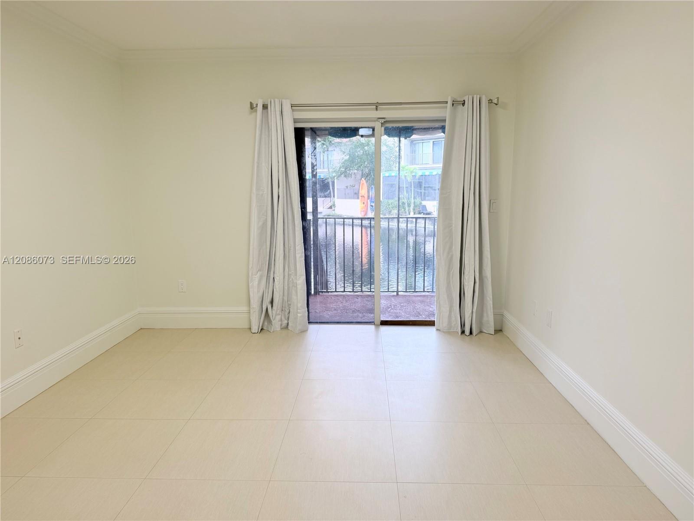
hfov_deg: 71.6
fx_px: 481
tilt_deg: -8.9
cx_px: 347
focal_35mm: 24
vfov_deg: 56.8
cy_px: 260
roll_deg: +0.6
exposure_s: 1/121
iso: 64
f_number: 1.78
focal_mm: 6.76
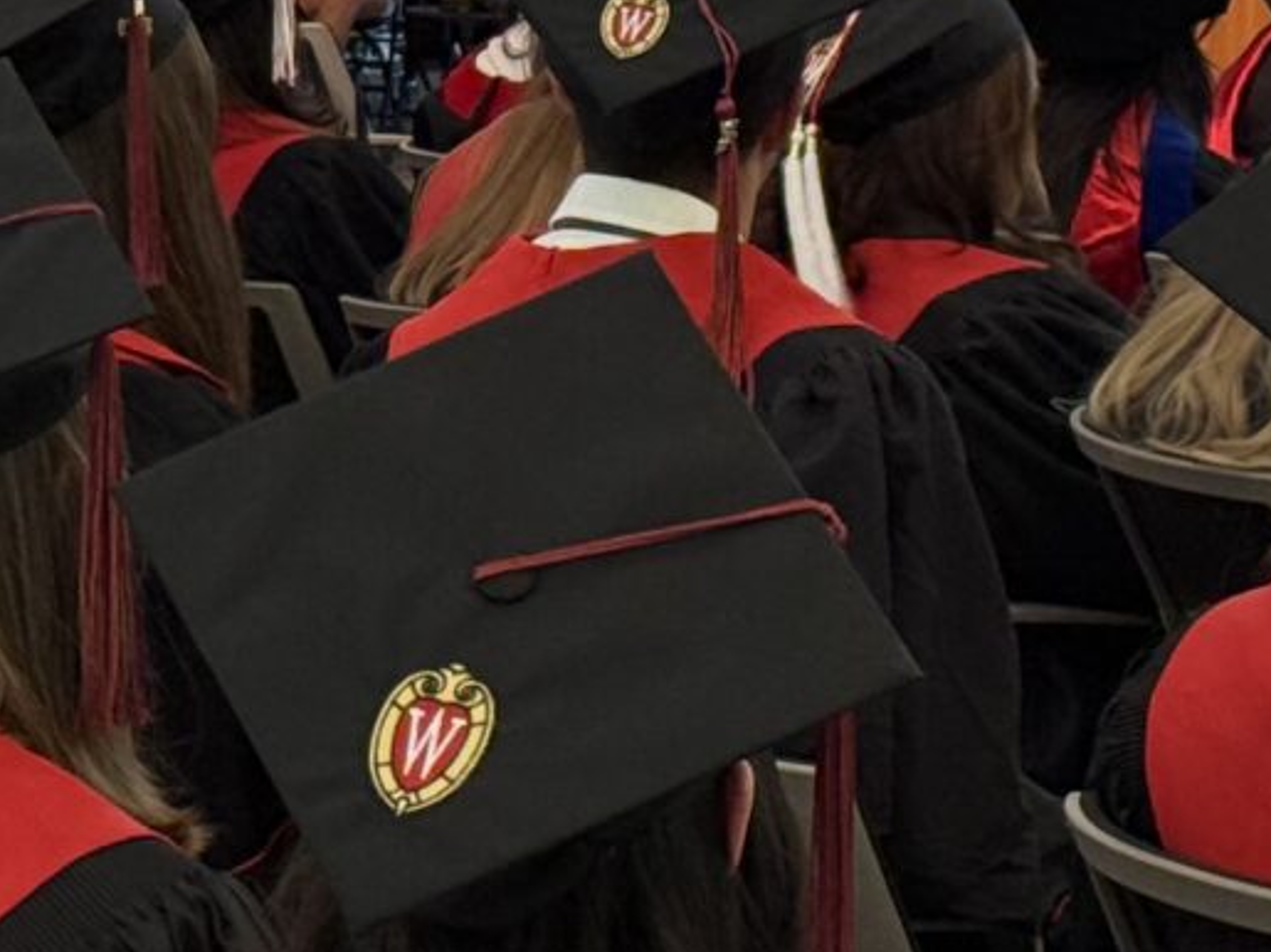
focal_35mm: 191
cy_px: -22
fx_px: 7011
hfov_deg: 10.4
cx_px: 469
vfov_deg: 7.7
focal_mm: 6.76
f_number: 1.78
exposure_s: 1/60
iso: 160
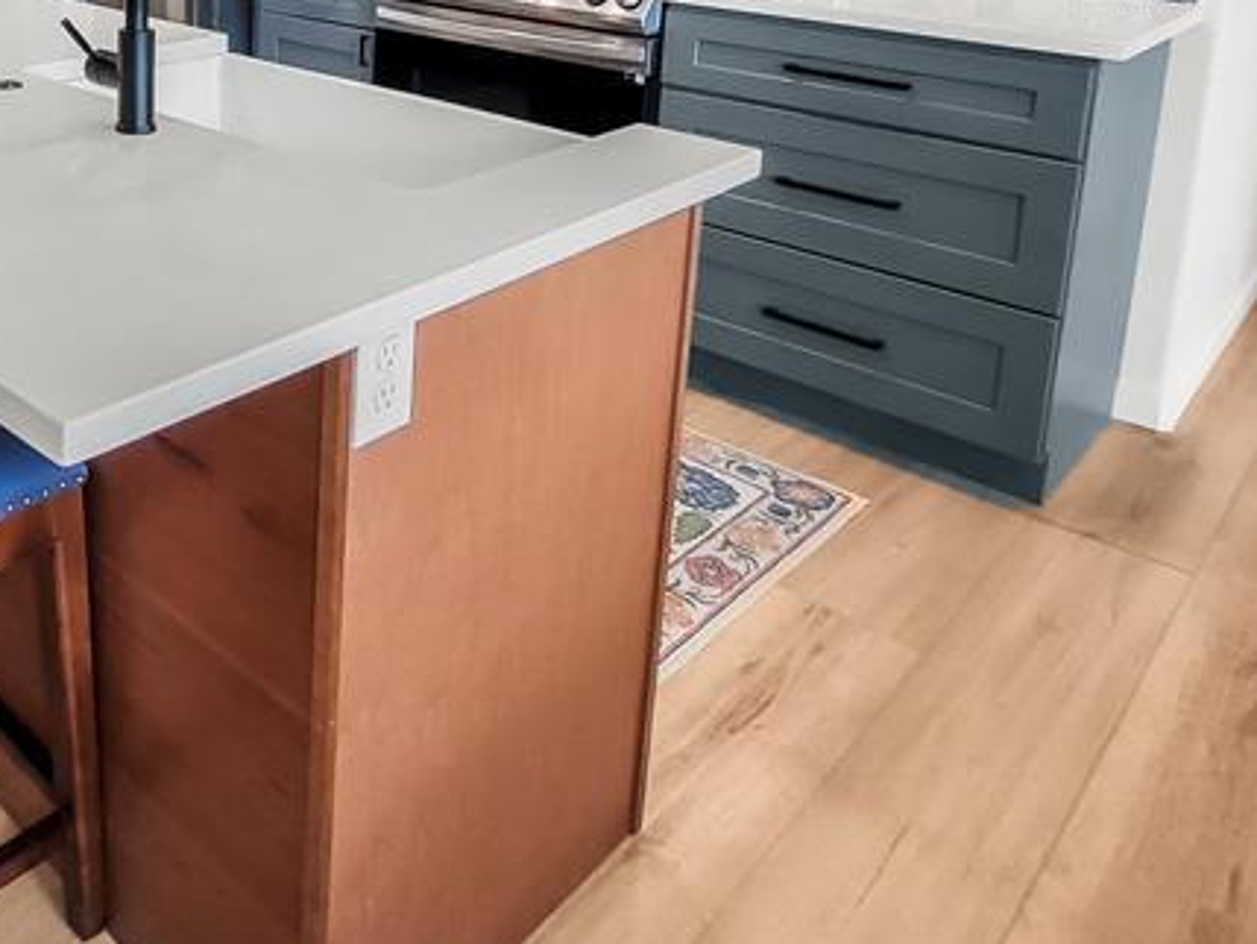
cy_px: -6
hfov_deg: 50.2
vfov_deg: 39.8
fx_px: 1126
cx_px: 76
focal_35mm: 31
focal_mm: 1.74
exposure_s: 1/60
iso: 136
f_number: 2.2
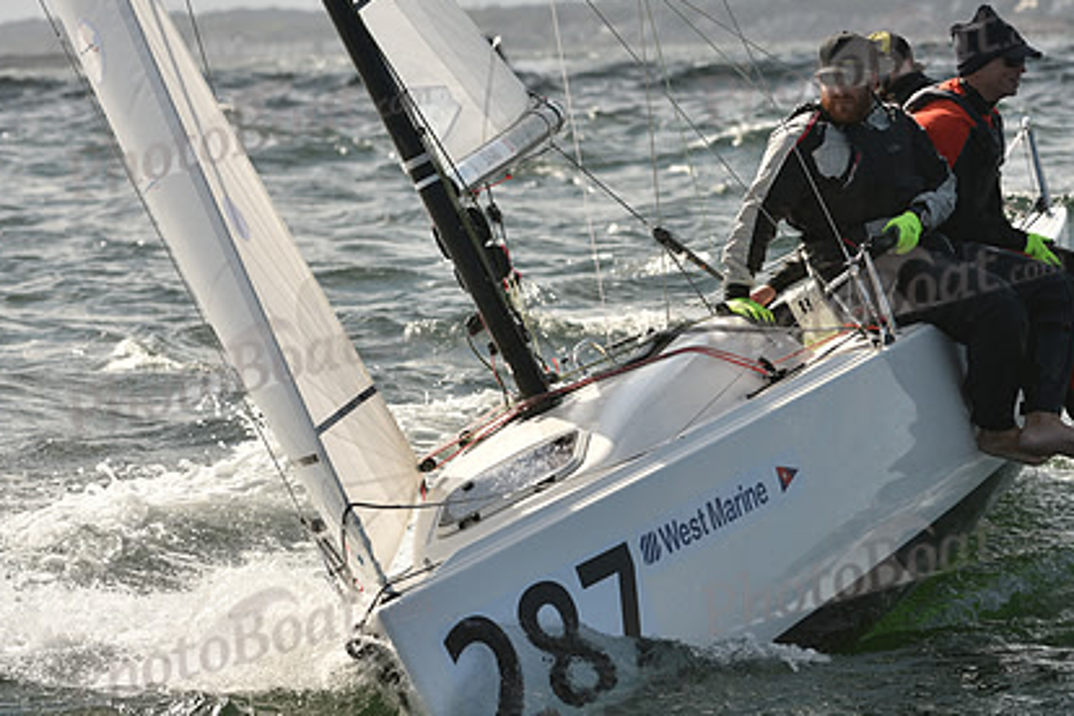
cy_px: 471
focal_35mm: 280
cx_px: 568
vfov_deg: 4.9
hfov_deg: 7.4
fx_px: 8353
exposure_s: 1/1600
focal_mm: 200
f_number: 7.1
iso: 320
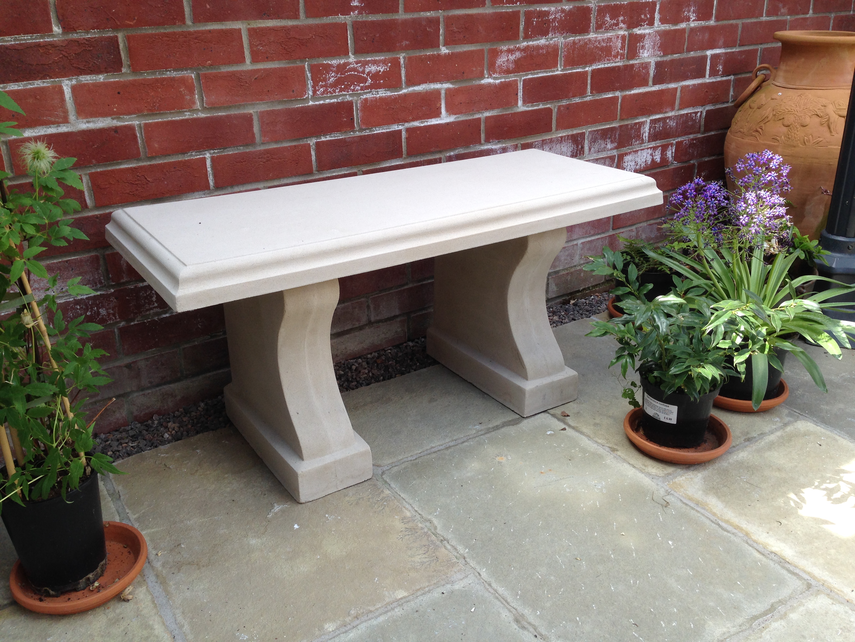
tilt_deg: -25.2
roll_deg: +1.5
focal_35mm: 33
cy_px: 321
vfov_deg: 42.9
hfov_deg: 55.4
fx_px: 815
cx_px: 428
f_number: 2.4
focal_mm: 4.12
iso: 50
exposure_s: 1/219
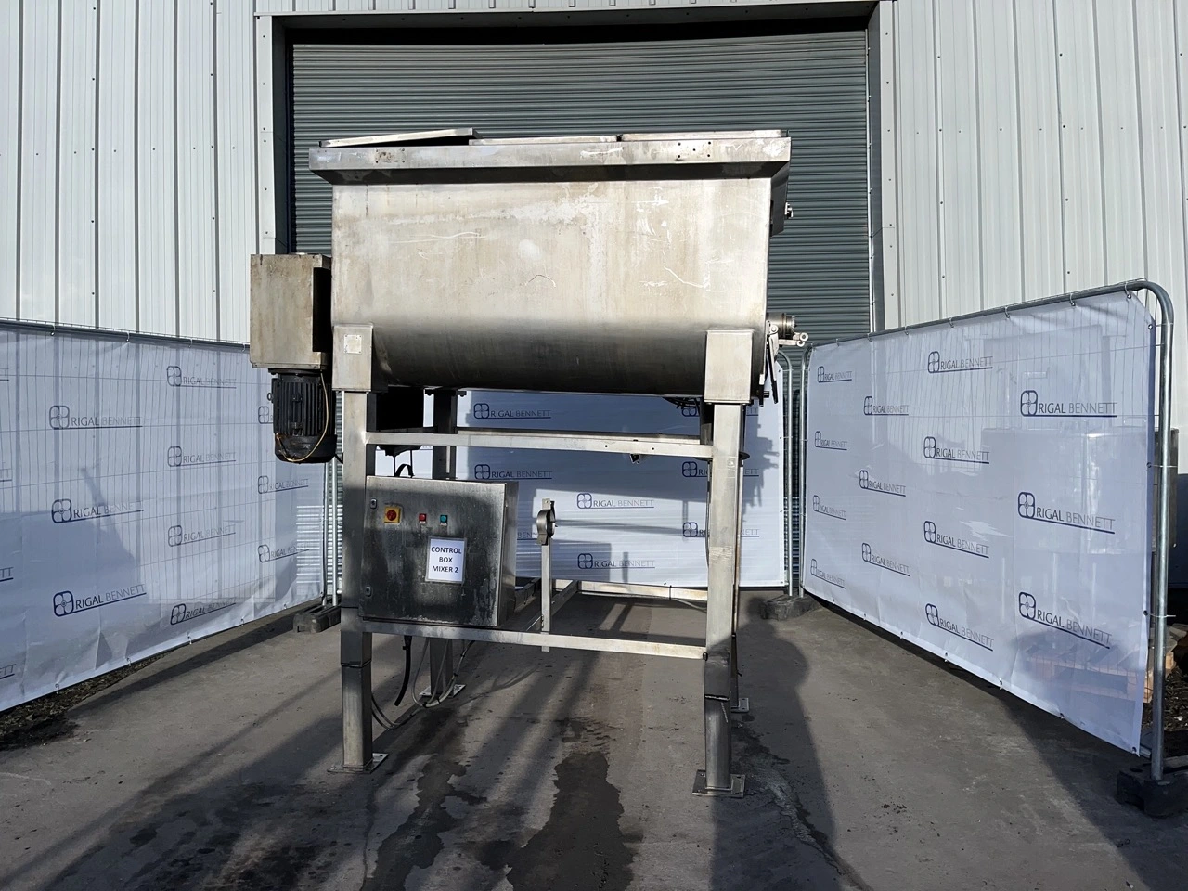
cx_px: 594
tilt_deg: +0.9
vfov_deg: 53.1
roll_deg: +1.2
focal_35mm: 26
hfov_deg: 67.3
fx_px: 892
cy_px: 446
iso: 32
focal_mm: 5.1
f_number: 1.6
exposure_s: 1/3876
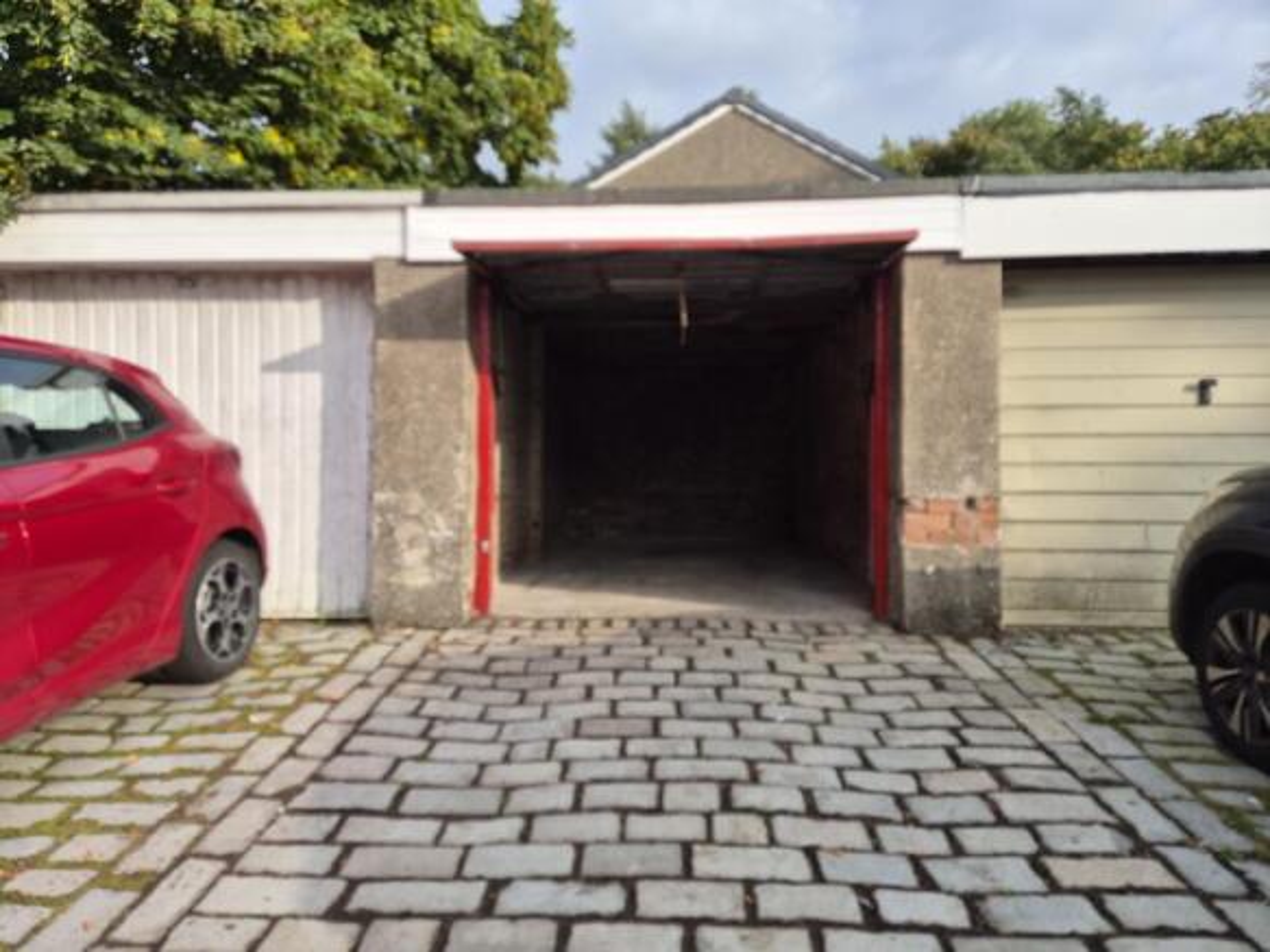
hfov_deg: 73.9
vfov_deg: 58.9
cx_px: 635
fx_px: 844
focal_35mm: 23
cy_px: 476
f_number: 1.8
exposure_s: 1/2024
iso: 80
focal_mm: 5.4
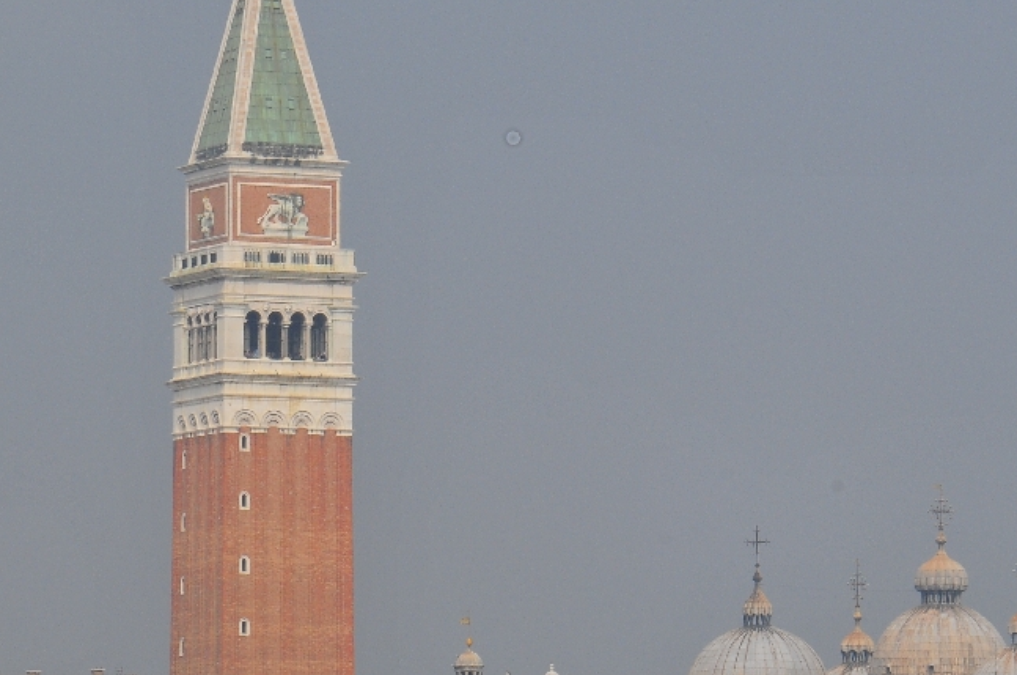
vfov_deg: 4.7
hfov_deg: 7.1
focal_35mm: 291
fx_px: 8206
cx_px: 792
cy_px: 461
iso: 200
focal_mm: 98
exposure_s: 1/250
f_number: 22
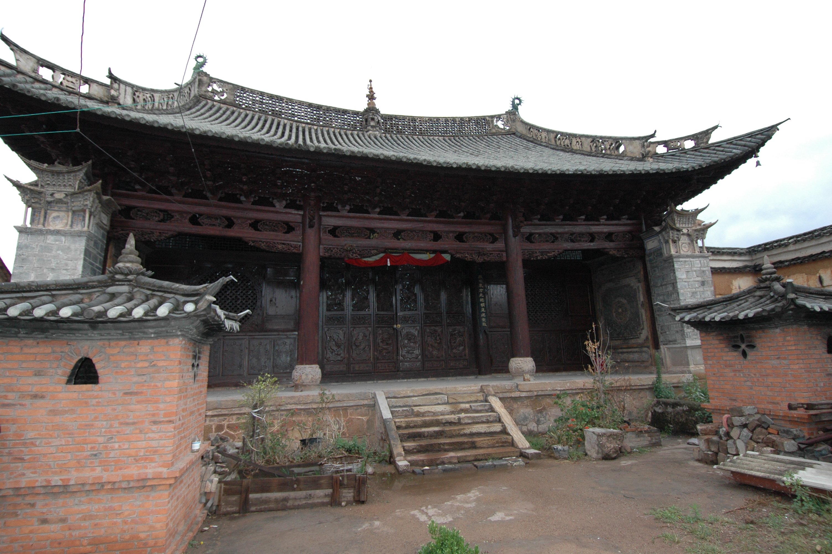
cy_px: 277
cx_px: 416
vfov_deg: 67.3
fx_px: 416
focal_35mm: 18
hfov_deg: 90.1
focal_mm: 12
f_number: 5
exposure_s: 1/500
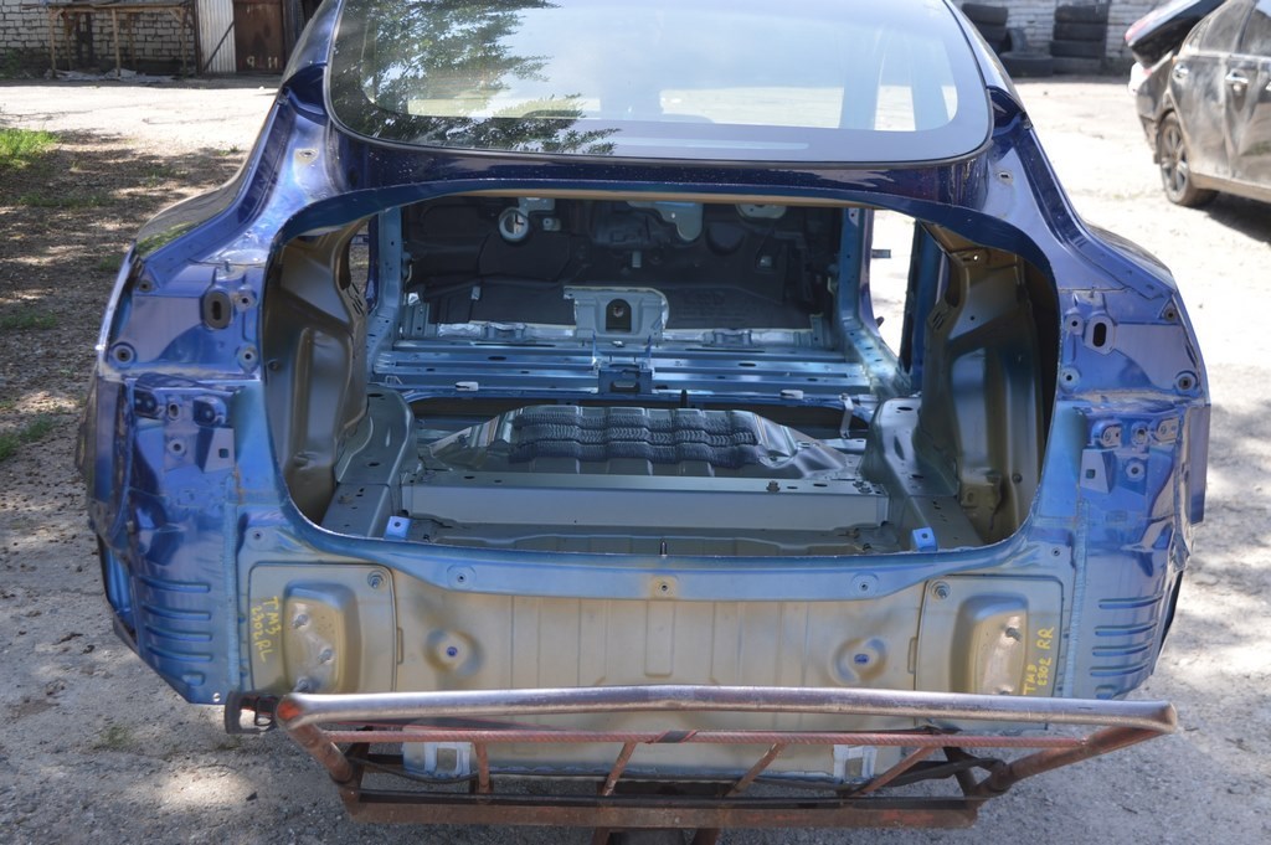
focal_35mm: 45
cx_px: 636
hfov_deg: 43.6
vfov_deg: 29.8
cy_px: 422
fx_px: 1587
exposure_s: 1/125
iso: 110
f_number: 5.6
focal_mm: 30
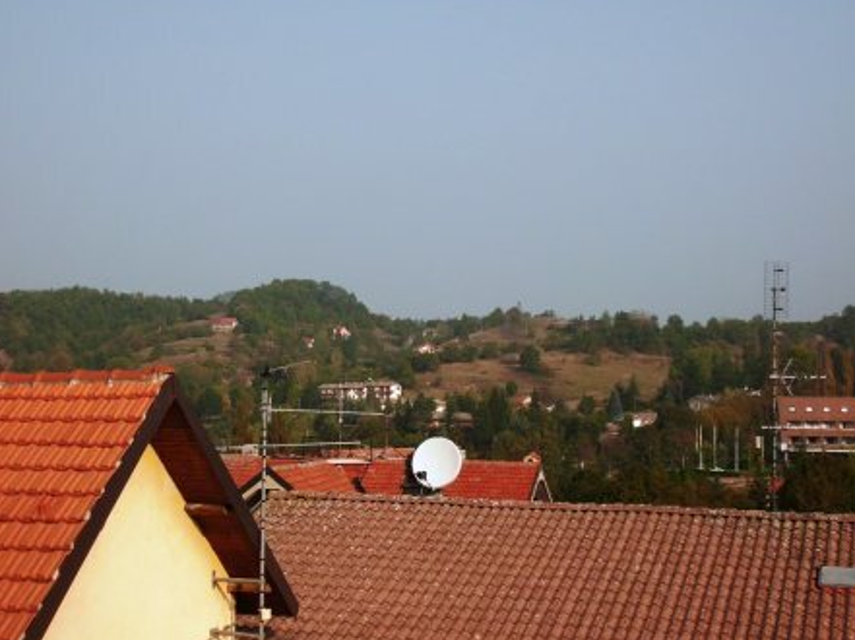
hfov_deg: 32.2
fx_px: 1481
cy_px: 320
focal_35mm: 60
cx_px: 423
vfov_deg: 24.4
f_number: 9.4
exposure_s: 1/250
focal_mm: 10.5
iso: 64
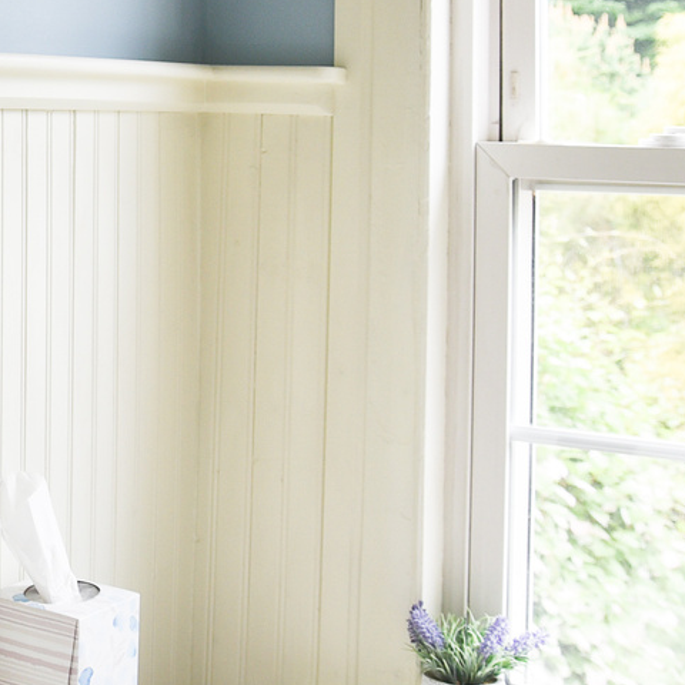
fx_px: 1142
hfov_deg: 30.0
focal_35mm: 51
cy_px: 368
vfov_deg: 33.4
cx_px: -70
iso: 400
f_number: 5
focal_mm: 24
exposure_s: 1/100
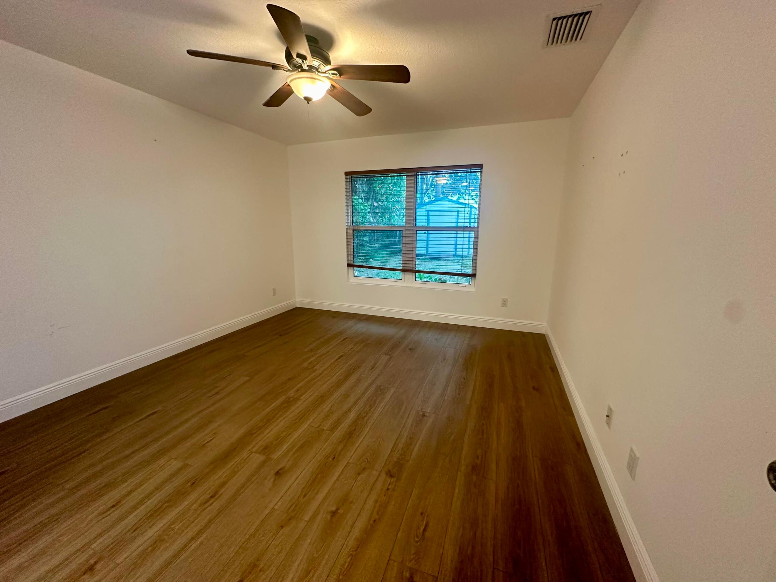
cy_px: 291
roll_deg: -0.2
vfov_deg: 85.7
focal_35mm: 14
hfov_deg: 102.1
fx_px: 314
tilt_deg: -10.8
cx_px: 388
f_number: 2.2
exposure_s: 1/60
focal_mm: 2.22
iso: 250
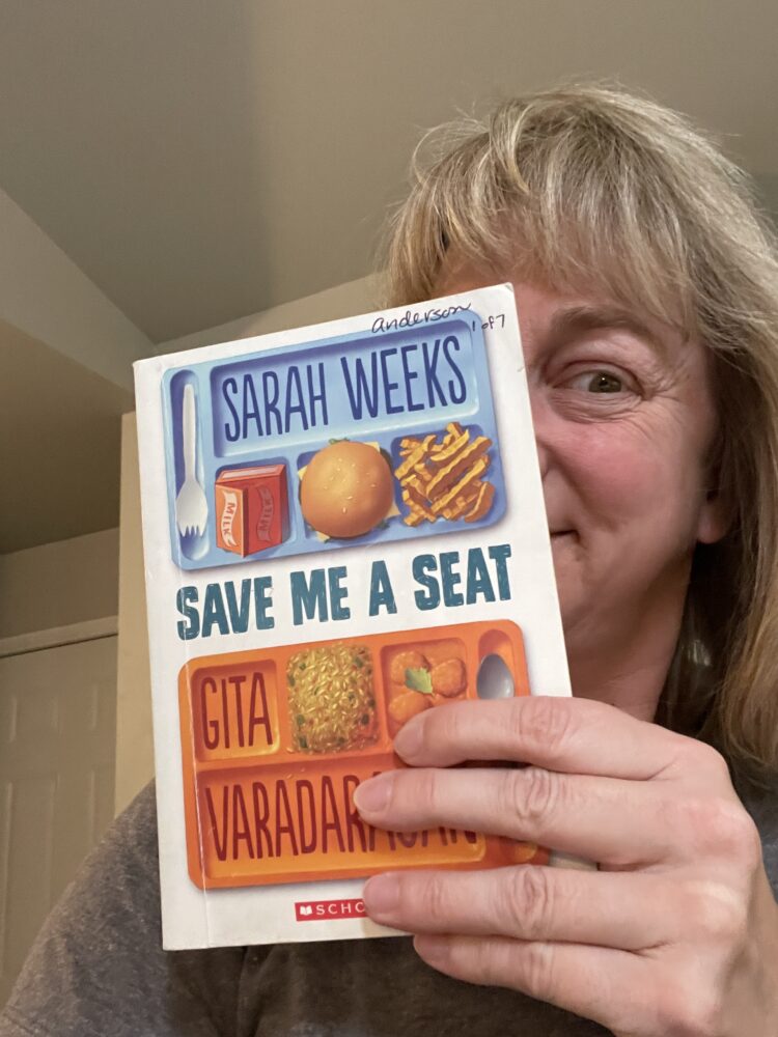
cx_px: 389
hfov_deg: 46.8
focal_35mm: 30
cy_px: 518
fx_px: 899
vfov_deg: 60.0
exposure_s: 1/30
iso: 640
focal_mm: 2.71
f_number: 2.2
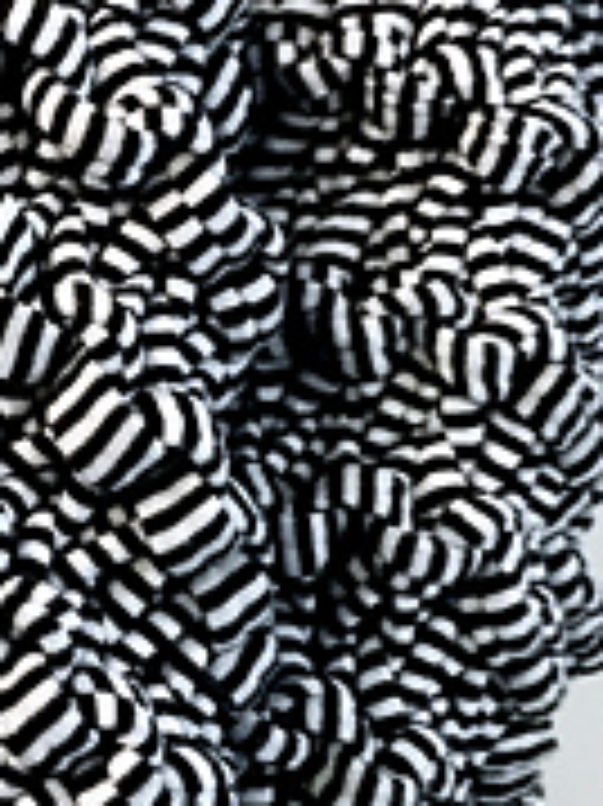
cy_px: 144
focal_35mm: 100
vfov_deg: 19.4
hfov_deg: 13.8
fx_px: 2325
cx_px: -328
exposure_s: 1/15
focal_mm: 3.99
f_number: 1.8
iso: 64
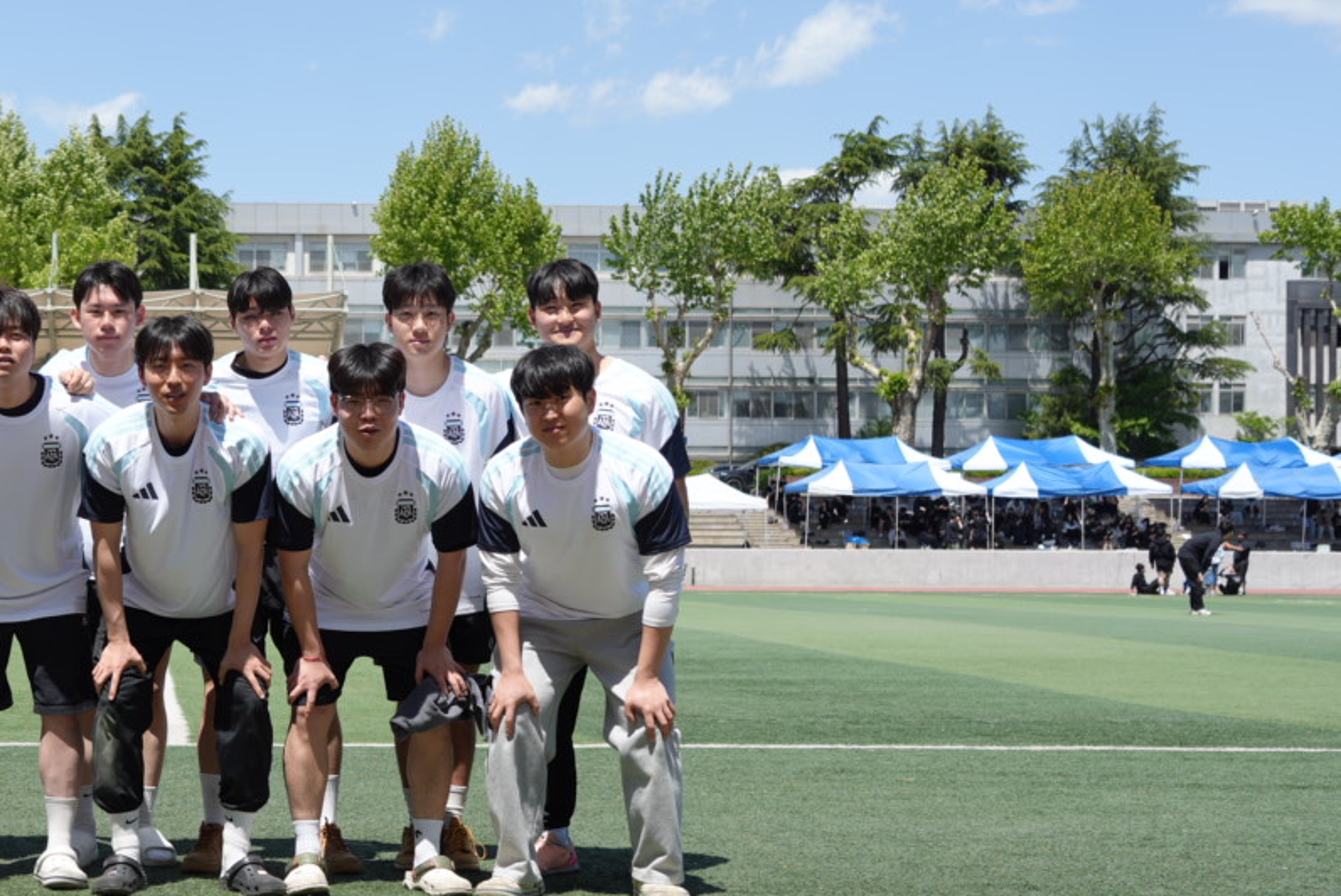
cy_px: 547
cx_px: 200
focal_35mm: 67
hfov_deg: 29.1
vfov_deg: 20.3
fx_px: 2497
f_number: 4.5
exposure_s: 1/800
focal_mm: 33
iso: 100
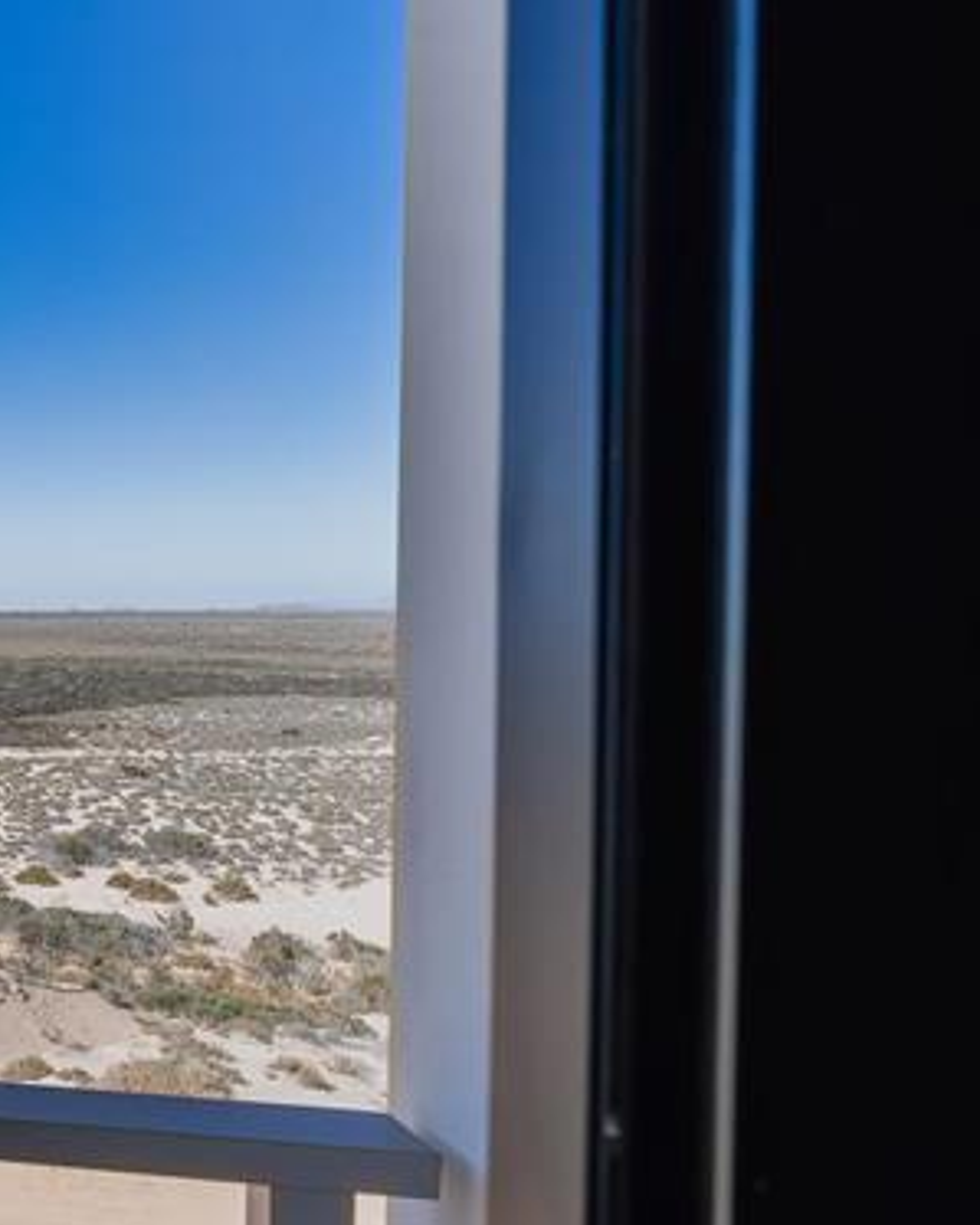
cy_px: 639
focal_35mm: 36
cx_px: -583
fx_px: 1306
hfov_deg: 26.1
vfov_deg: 50.3
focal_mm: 14
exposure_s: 1/3000
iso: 400
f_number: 5.6
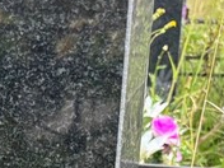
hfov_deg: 15.9
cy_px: 285
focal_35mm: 118
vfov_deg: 11.8
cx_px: -57
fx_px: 764
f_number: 1.6
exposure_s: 1/426
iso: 50
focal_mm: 5.96
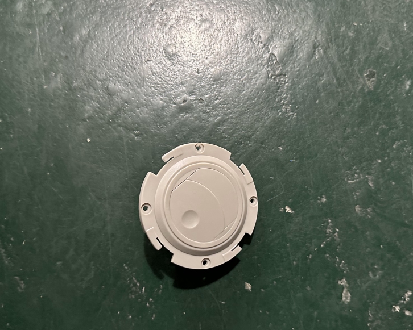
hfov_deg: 55.7
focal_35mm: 32
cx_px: 206
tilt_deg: -78.0
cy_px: 157
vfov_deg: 45.8
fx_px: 391
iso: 1000
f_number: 1.78
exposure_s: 1/34
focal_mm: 6.86
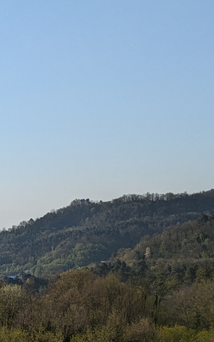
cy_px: 261
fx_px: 802
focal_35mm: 86
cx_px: -118
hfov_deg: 14.1
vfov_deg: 23.8
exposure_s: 1/3378
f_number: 1.89
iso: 47
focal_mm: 5.43
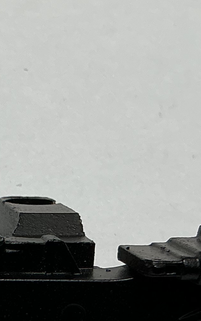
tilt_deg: -56.9
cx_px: -217
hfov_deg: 9.9
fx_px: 1069
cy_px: 294
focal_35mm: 122
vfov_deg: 16.8
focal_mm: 3
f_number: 1.8
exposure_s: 1/169
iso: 20
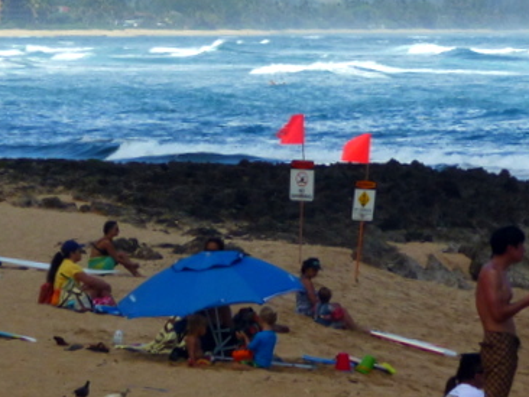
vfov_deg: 3.1
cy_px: -110
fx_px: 7401
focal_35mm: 484
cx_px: 106
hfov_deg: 4.1
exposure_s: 1/250
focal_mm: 28.23
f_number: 5.4
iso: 100
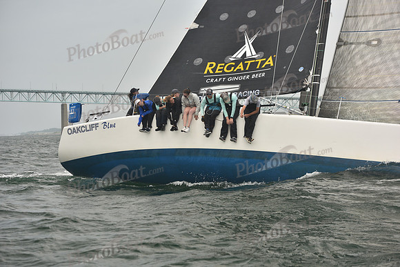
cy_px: 134
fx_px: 1056
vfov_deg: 14.4
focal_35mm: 95
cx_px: 200
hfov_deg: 21.5
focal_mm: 95
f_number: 4.5
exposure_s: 1/500
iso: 250
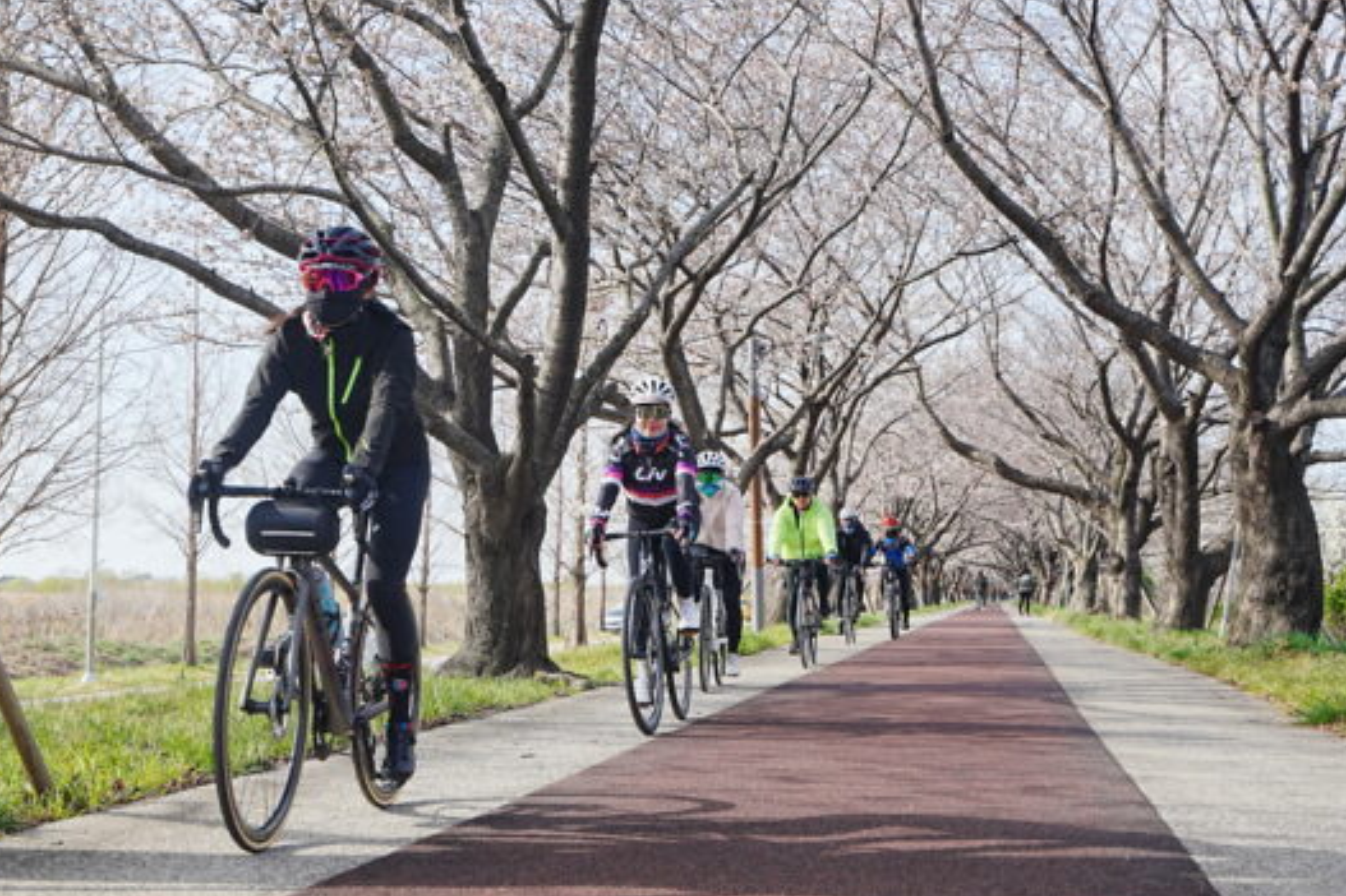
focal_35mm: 51
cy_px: 375
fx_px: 1906
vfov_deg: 26.4
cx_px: 452
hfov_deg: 38.5
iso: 125
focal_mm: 35
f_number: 7.1
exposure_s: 1/250
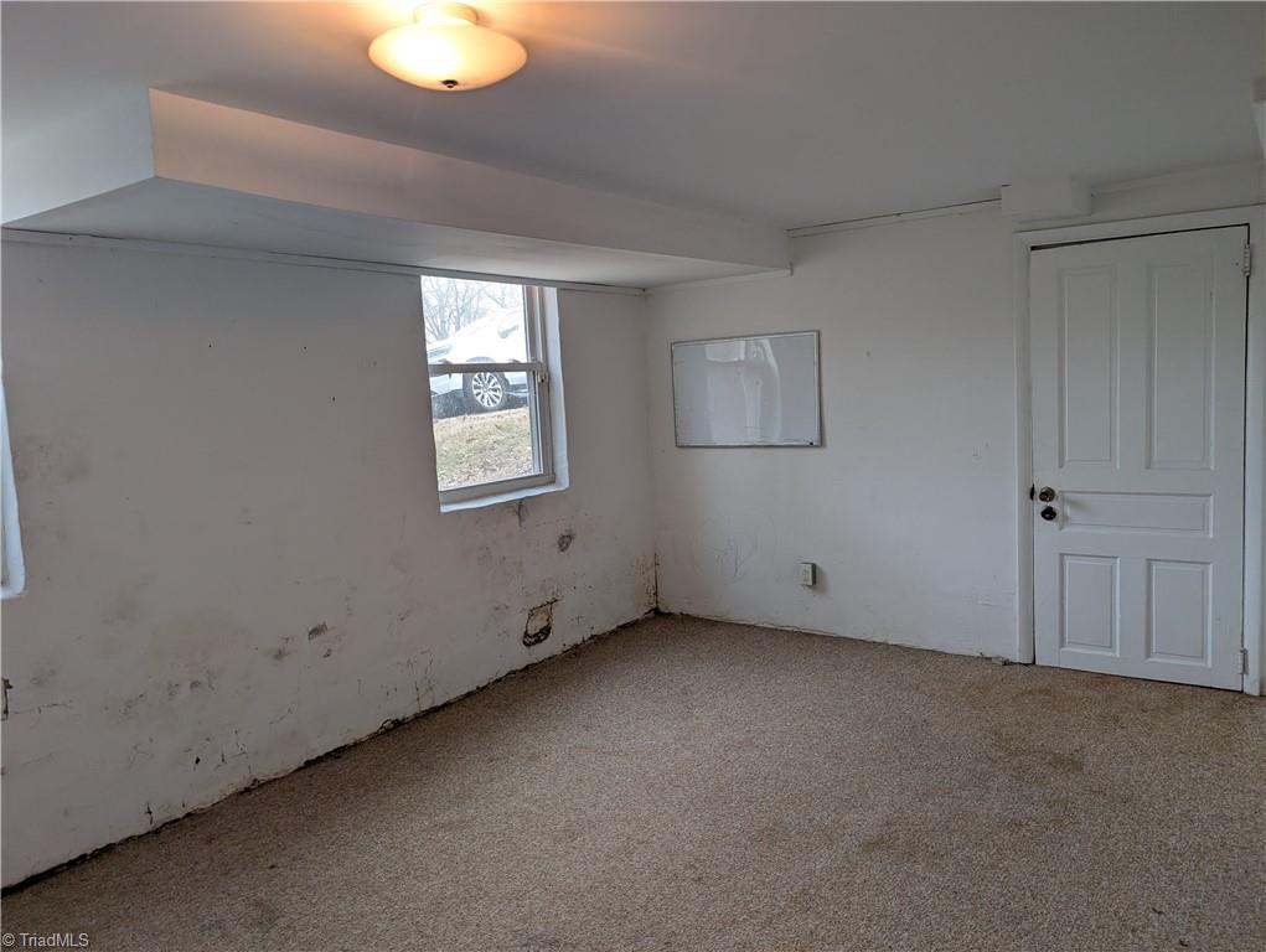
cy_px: 476
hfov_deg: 71.5
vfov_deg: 56.9
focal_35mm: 24
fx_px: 879
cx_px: 633
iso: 140
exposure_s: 1/120
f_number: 1.68
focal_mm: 6.9
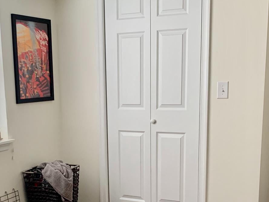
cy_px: 178
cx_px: 97
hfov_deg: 32.0
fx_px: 466
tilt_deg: -11.8
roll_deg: +1.8
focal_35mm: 60
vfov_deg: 23.8
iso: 100
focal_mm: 4.25
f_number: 1.8
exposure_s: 1/83
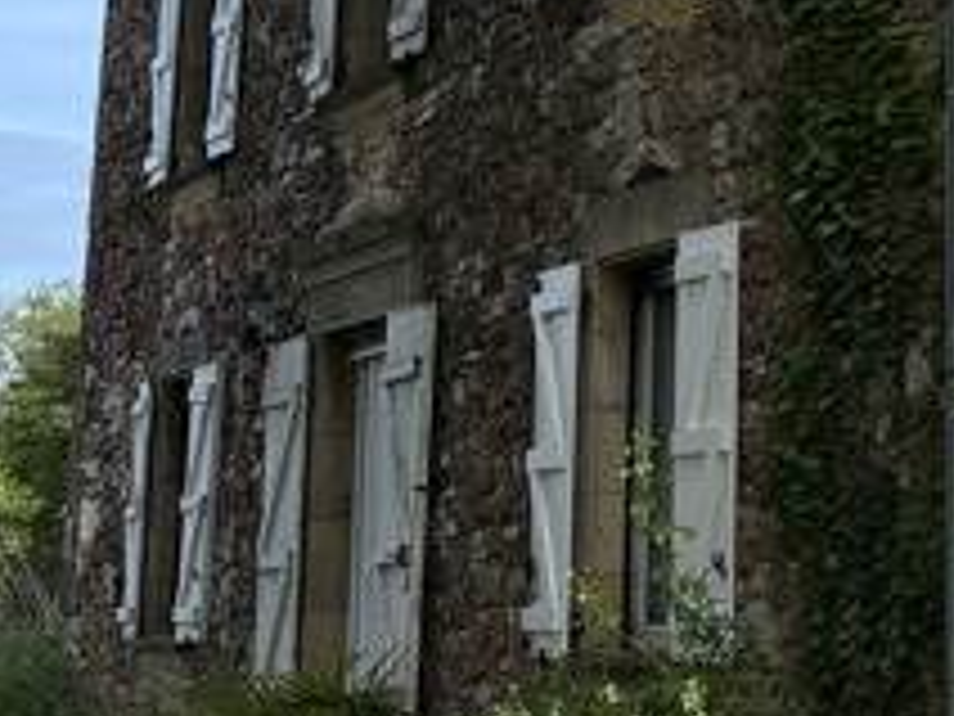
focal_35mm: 98
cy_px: 5
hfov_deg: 18.2
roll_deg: +0.4
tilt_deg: +10.6
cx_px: 1359
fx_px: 2701
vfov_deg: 14.8
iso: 50
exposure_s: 1/2632
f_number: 1.6
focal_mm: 5.1
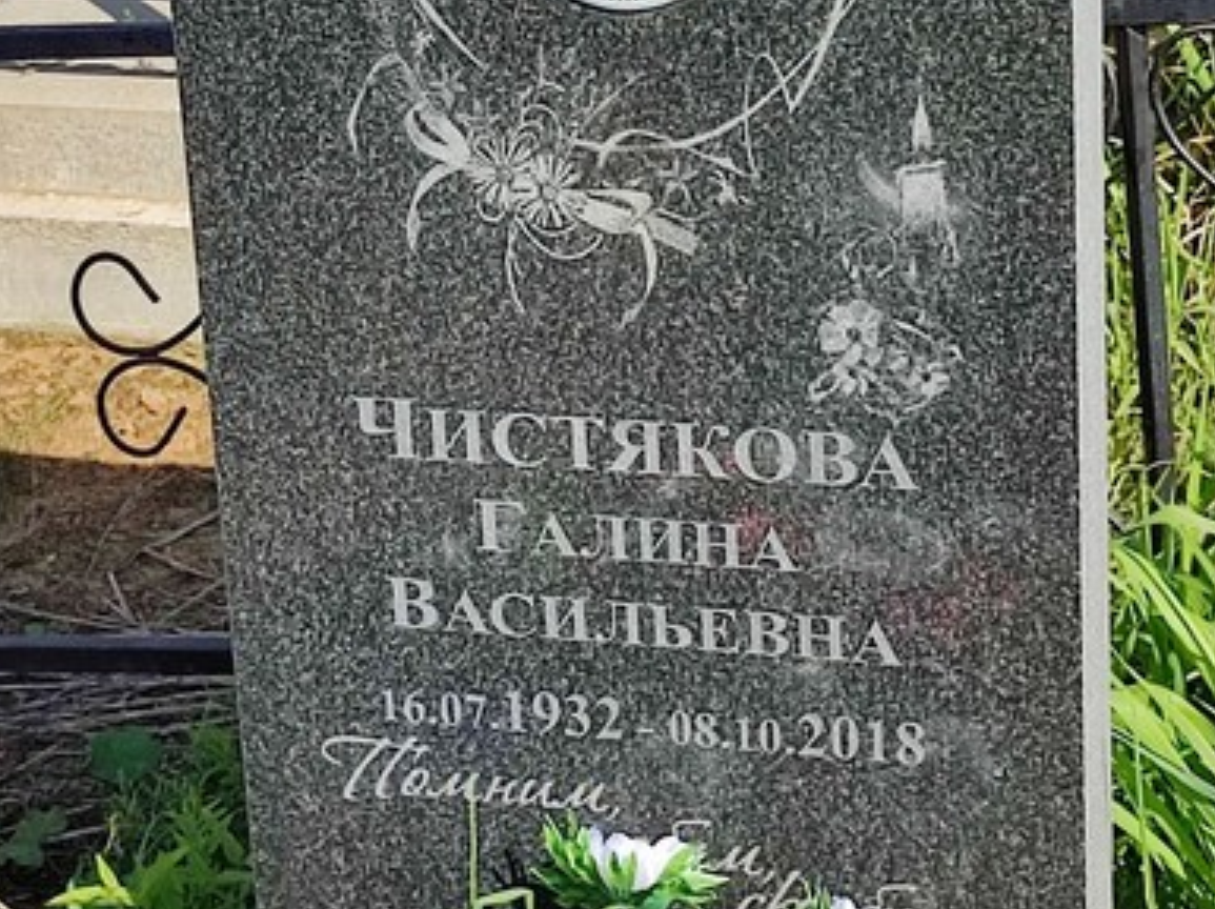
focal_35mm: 52
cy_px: 205
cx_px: 495
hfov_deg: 36.7
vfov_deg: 27.5
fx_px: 1823
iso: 50
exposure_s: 1/800
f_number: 1.9
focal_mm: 6.04
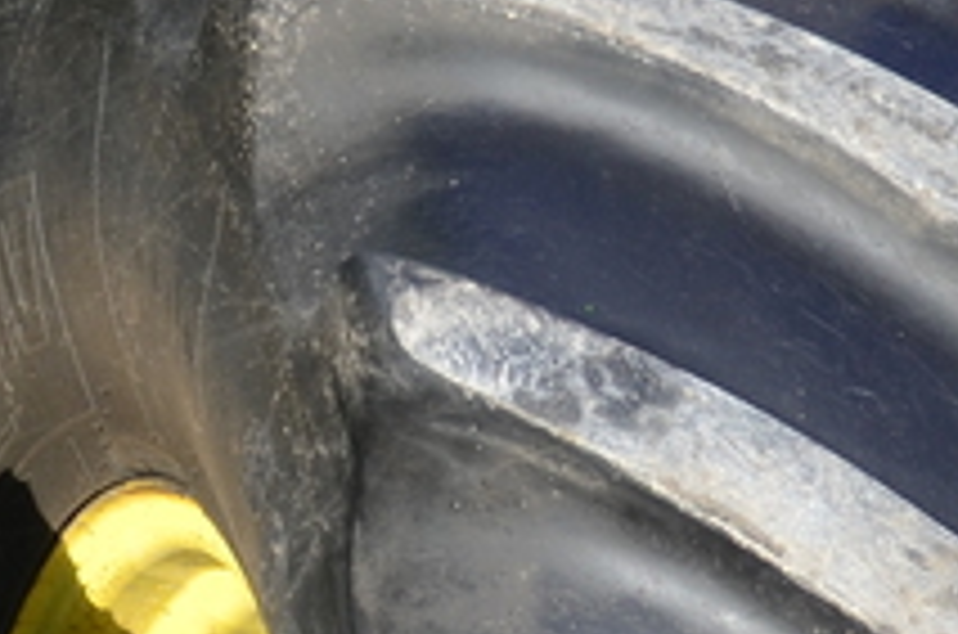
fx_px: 7647
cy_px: 1066
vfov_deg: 4.7
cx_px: -108
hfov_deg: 7.1
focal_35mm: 288
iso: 125
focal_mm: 32
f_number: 4.2
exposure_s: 1/400
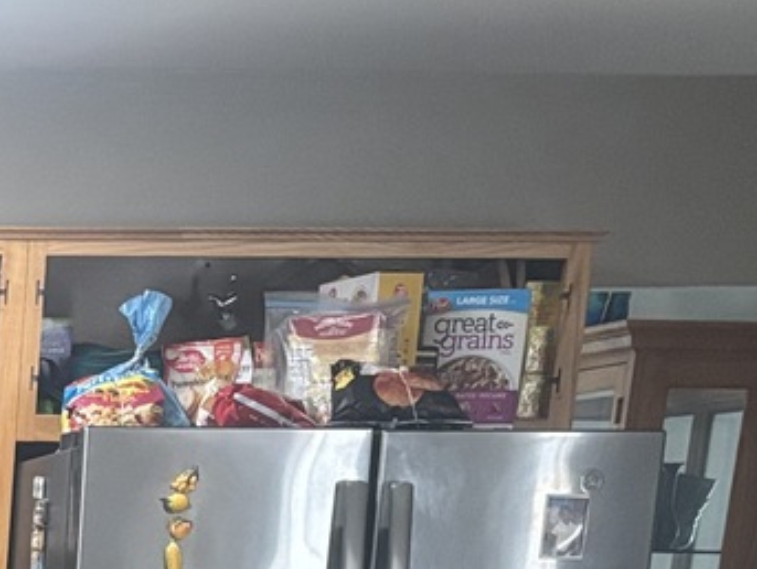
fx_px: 2386
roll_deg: -1.3
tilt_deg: -14.9
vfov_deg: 12.1
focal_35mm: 109
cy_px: 1145
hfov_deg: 16.2
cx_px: -428
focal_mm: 5.96
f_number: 1.6
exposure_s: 1/60
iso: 500
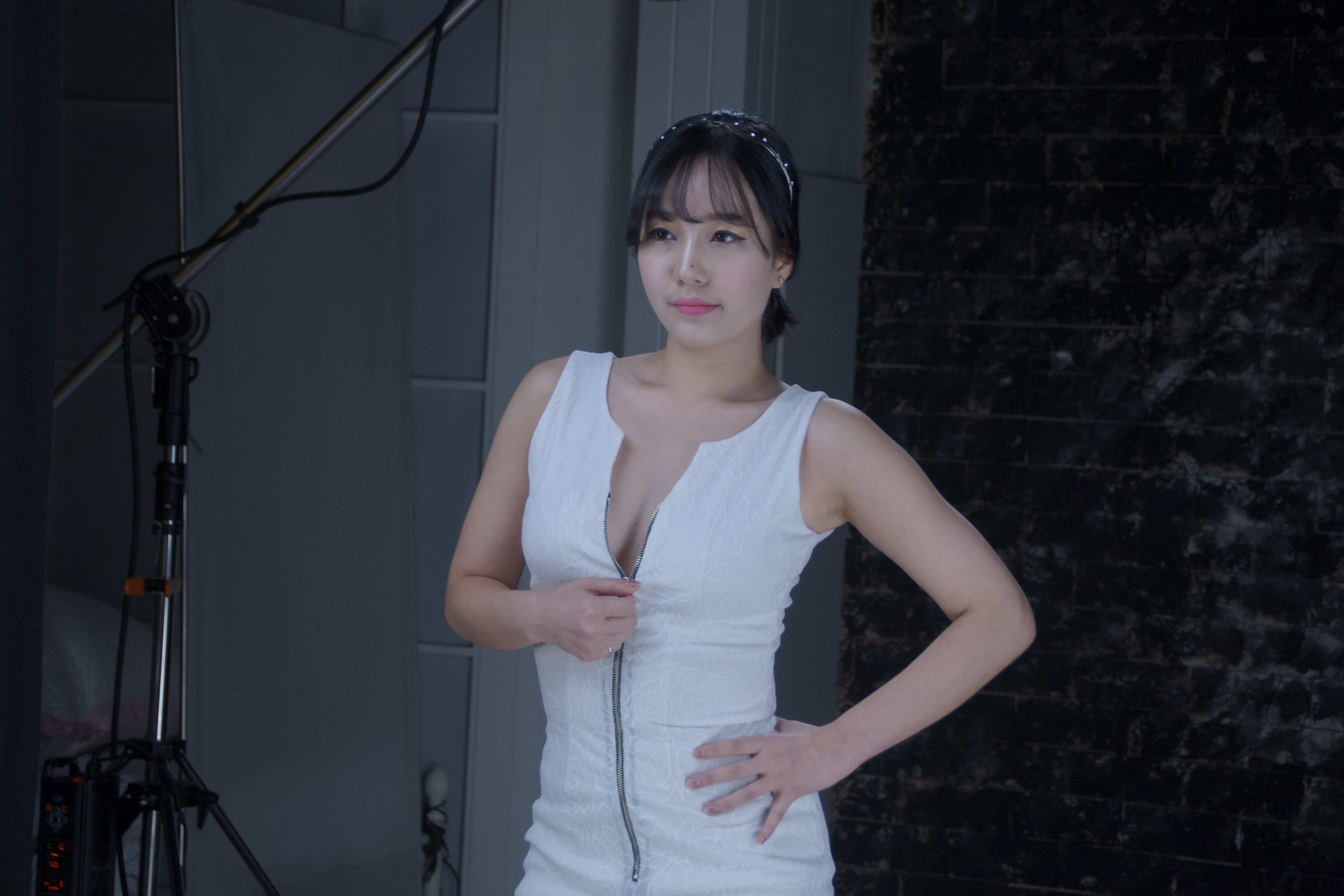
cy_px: 448
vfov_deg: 15.2
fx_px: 3360
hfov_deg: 22.6
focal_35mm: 90
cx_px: 672
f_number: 5.6
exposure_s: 1/200
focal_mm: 60
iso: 400
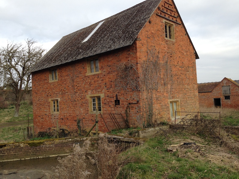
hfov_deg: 55.4
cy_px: 90
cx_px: 120
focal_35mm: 33
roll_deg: +2.1
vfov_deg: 42.9
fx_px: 228
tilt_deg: +1.1
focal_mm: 4.12
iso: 50
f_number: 2.4
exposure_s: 1/511
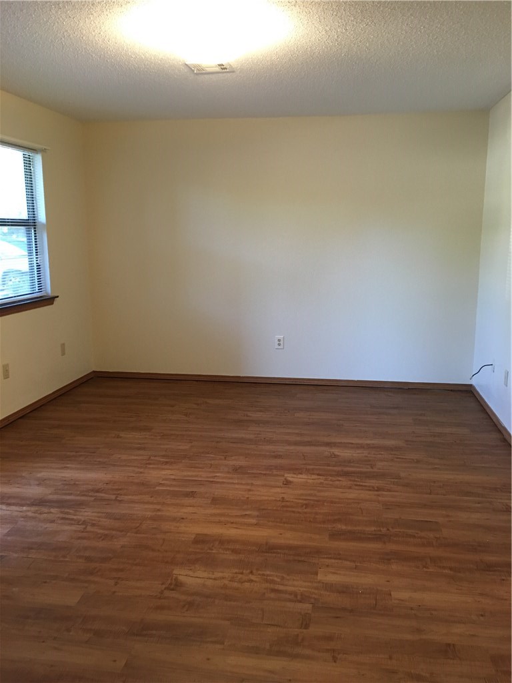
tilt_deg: -10.4
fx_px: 572
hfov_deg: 48.2
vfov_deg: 61.7
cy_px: 342
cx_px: 256
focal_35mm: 29
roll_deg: +0.8
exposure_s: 1/30
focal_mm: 4.15
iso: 125
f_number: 2.2
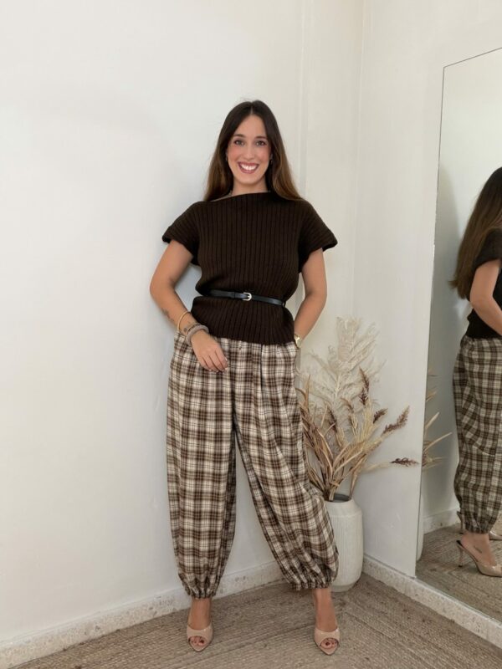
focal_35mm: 30
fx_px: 580
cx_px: 251
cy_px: 334
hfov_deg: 46.8
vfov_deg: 60.0
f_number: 1.9
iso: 80
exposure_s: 1/50
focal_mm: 2.71
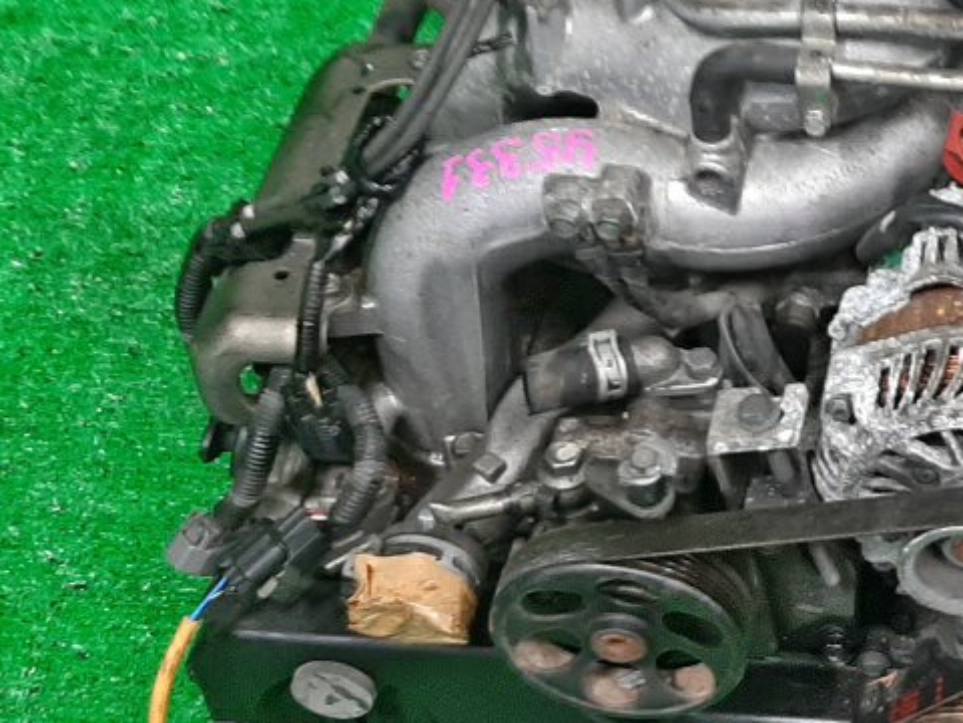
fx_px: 2170
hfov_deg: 23.6
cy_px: 396
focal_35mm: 78
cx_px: 1041
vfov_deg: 18.9
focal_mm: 3.93
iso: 148
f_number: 1.7
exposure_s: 1/50
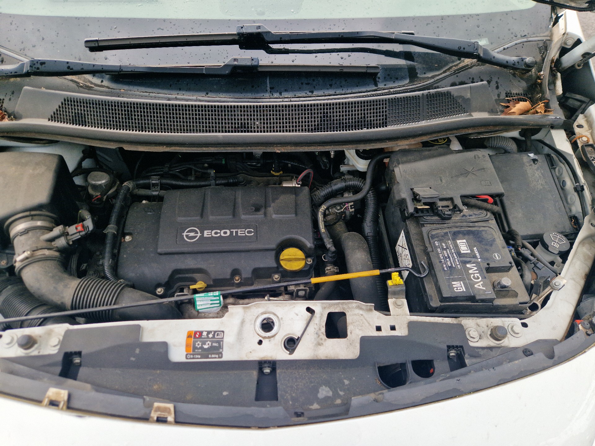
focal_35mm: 23
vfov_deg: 58.9
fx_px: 395
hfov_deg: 73.9
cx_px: 298
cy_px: 223
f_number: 1.8
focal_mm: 5.4
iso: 50
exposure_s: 1/323
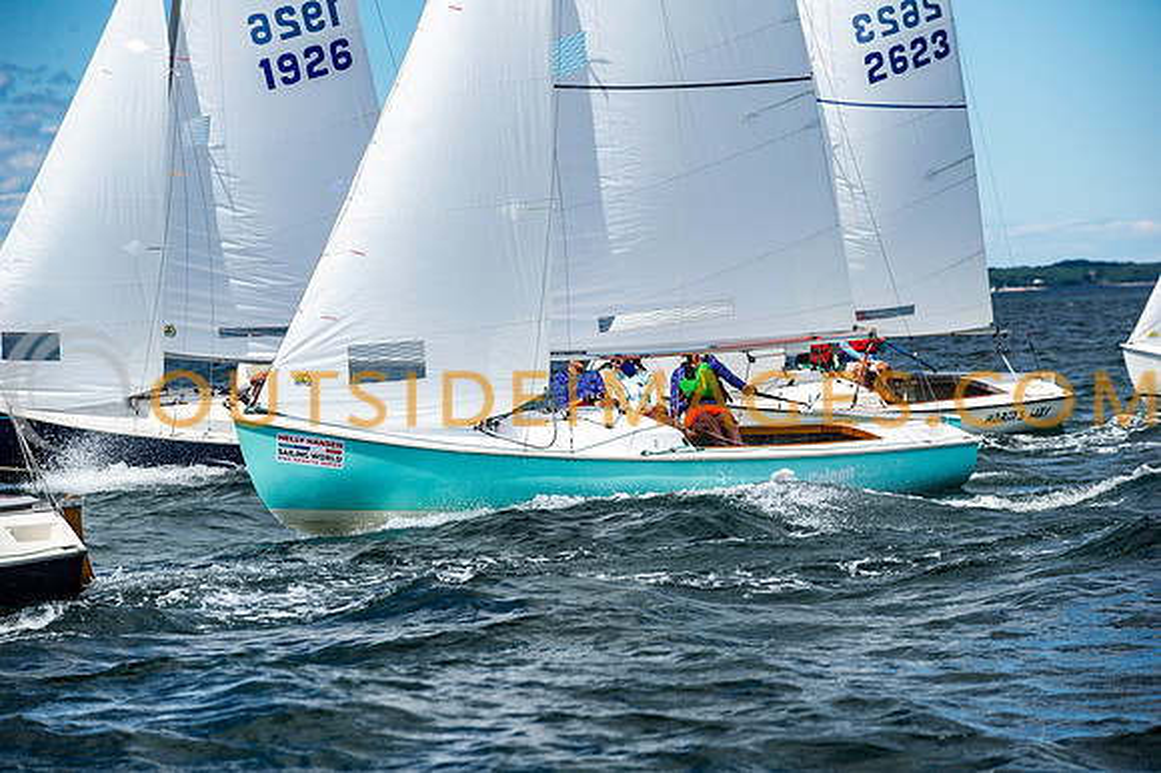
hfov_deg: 13.3
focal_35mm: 155
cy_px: 386
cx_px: 580
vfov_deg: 8.8
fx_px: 4996
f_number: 5.6
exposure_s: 1/3200
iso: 500
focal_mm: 155
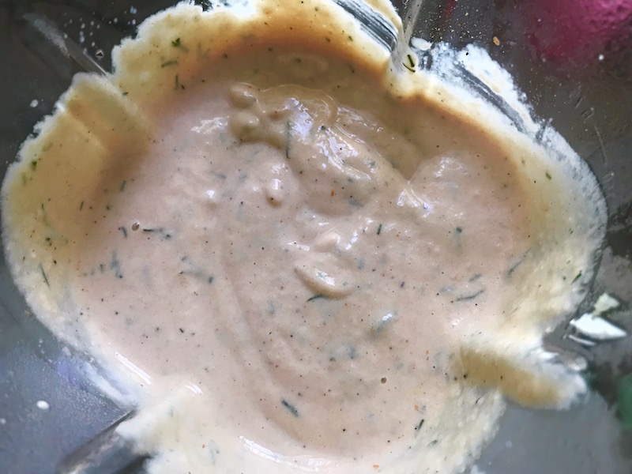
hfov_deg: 63.4
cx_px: 316
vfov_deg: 49.7
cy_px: 237
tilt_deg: -79.4
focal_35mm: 28
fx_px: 511
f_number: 1.8
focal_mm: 3.99
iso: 40
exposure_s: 1/24
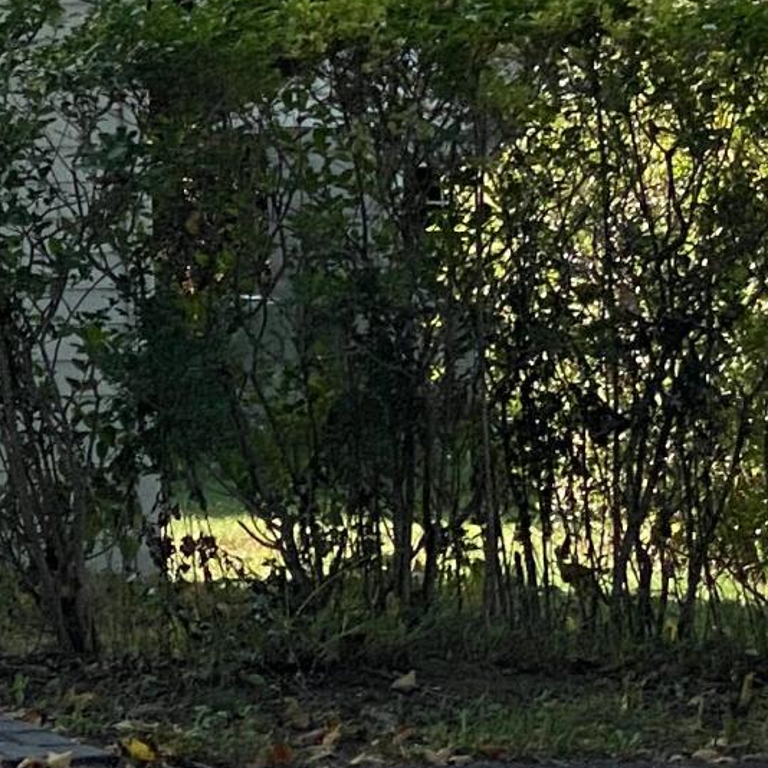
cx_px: -1033
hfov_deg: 6.5
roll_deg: +1.3
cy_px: -308
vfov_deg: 6.7
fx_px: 6476
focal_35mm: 258
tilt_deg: +0.5
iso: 20
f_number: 2
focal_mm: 6
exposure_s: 1/1453
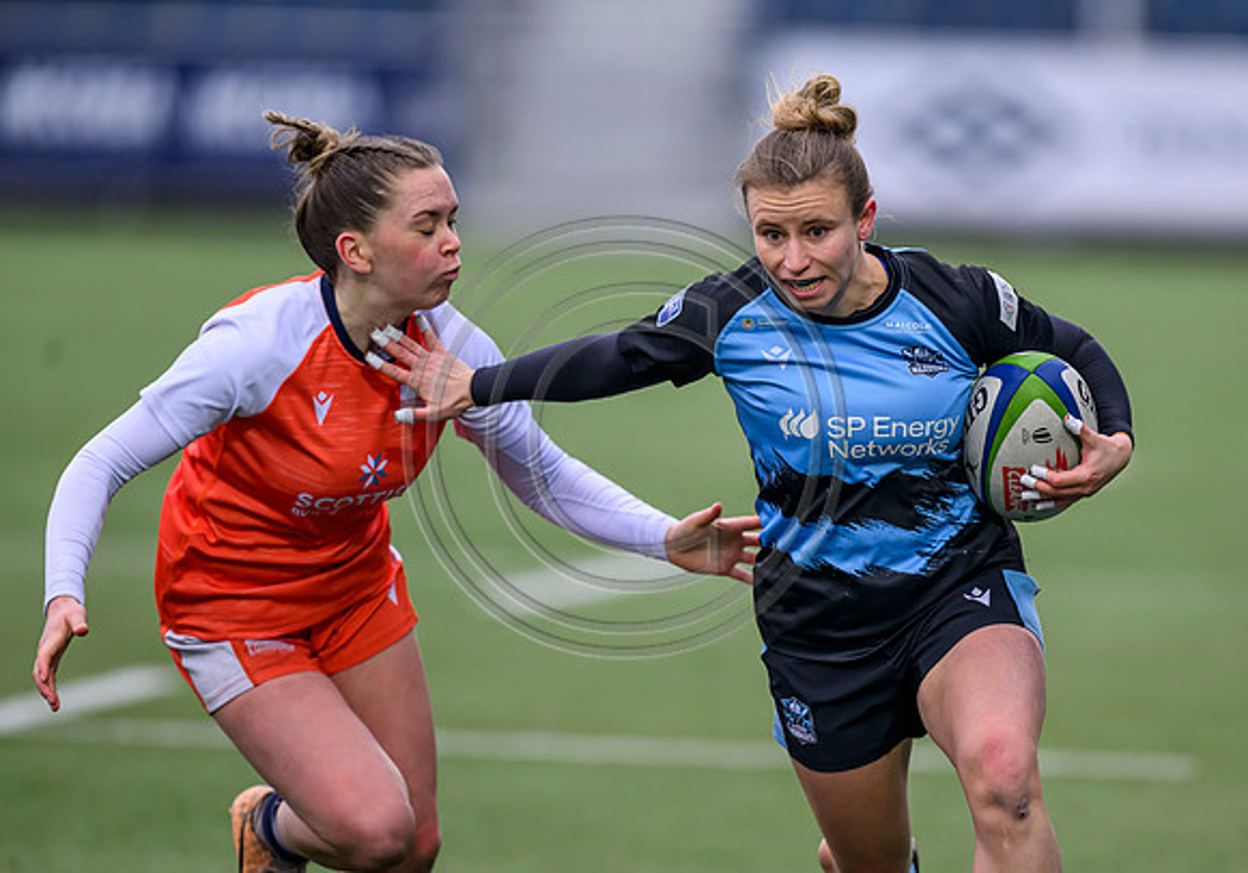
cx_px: 748
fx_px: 16608
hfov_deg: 4.3
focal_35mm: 472
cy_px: 498
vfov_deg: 3.0
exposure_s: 1/1600
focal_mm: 400
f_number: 3.2
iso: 1000
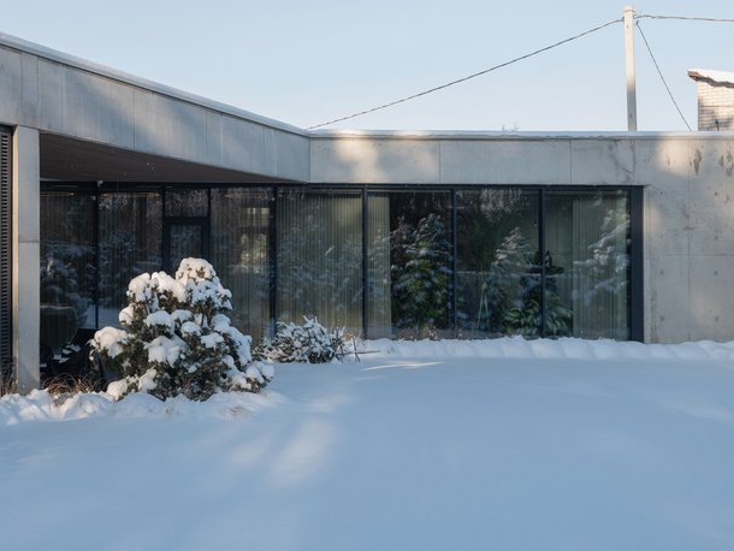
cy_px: 207
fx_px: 1252
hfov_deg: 32.6
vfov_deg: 24.8
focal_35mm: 59
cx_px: 415
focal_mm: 57.5
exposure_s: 1/250
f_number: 8
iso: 200
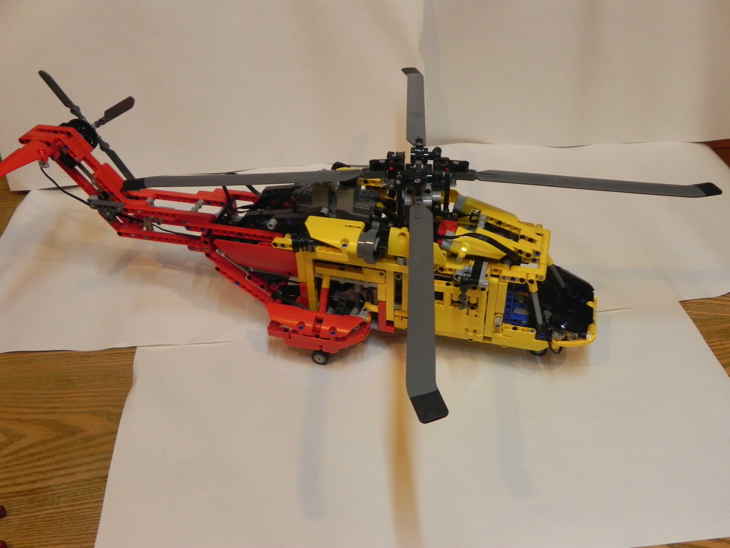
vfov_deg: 42.9
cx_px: 365
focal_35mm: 33
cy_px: 274
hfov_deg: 55.4
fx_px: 696
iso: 175
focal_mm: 5.9
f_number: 2.8
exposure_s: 1/30
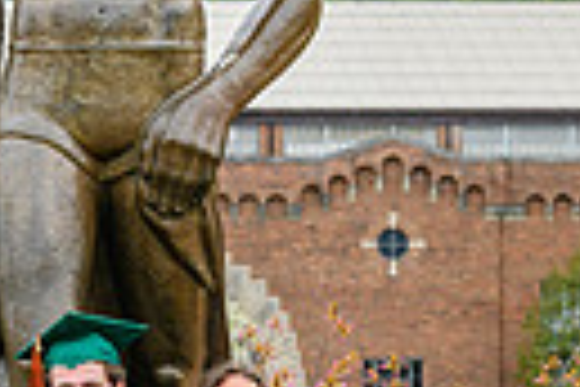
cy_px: 313
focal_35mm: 336
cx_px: 130
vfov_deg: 4.1
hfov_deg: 6.1
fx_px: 5413
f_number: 5.6
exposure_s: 1/800
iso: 400
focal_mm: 70
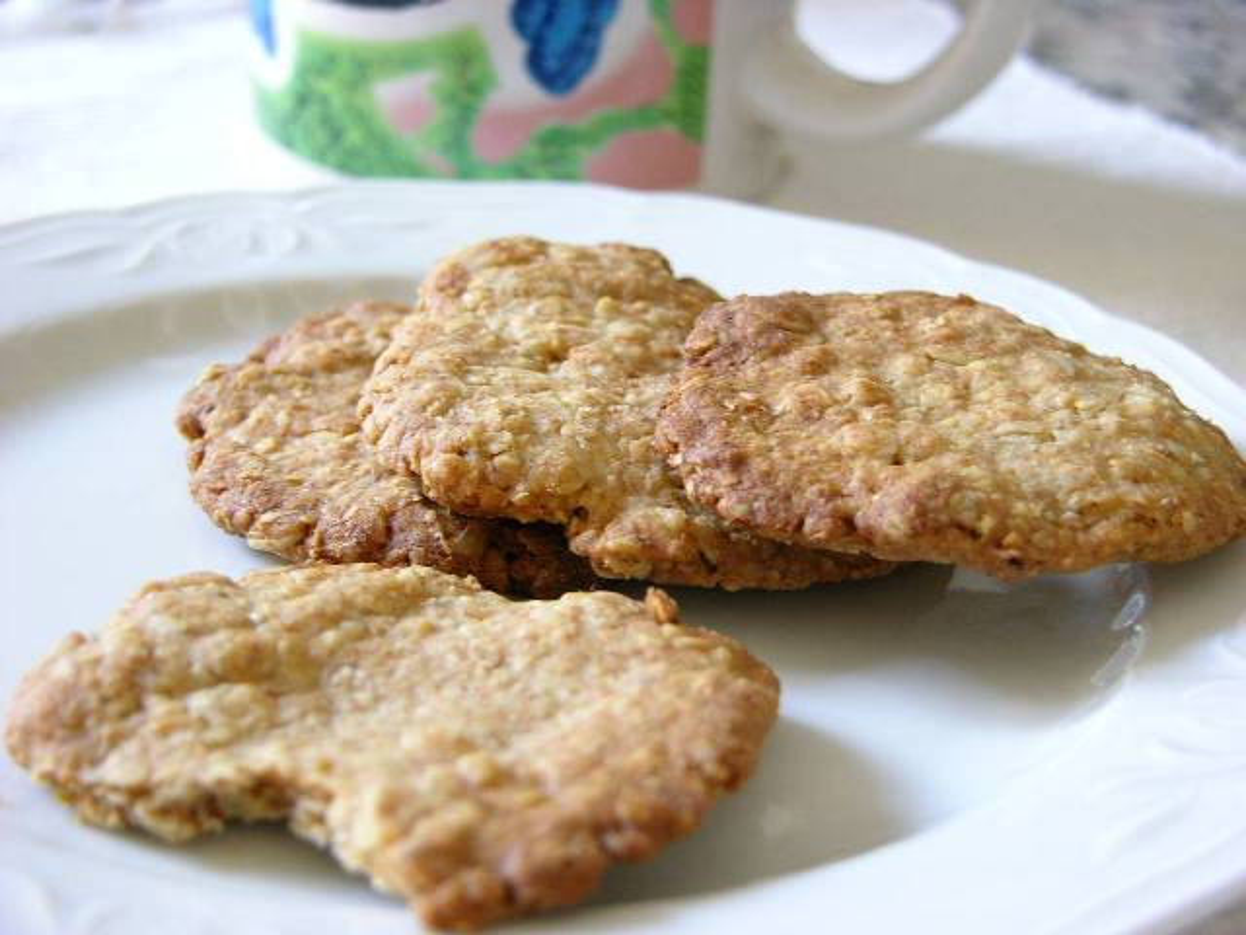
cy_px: 468
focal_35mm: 74
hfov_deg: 26.3
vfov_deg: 19.9
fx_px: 2664
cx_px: 623
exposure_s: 1/4.8
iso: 147
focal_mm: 18.8
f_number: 3.3
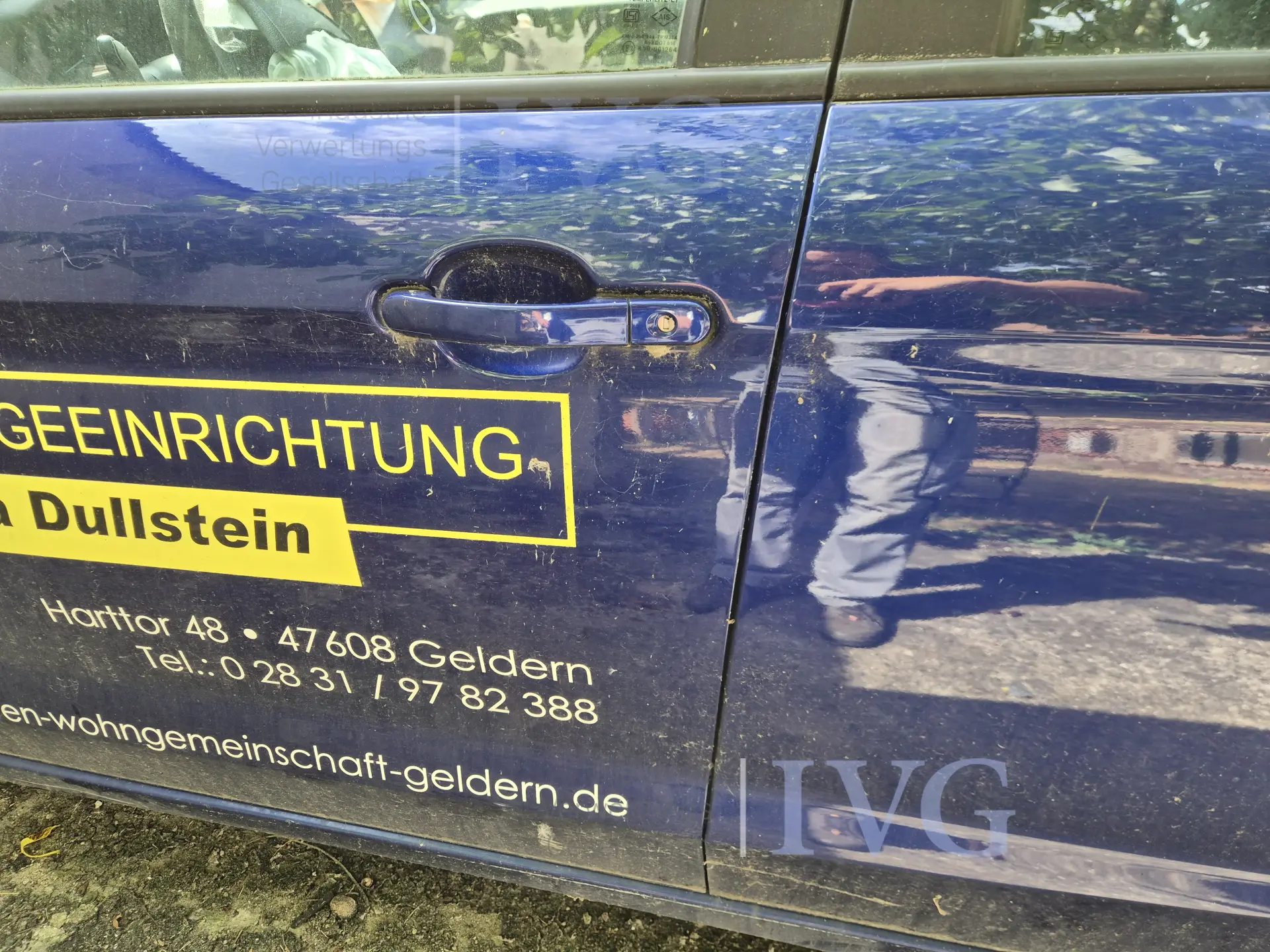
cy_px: 476
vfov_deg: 58.9
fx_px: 844
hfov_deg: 73.9
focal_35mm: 23
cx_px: 635
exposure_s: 1/180
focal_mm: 5.4
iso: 64
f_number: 1.8
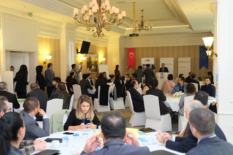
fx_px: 265
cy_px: 78
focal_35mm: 41
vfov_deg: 32.6
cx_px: 116
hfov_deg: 47.4
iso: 800
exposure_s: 1/60
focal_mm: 27.4
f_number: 2.8
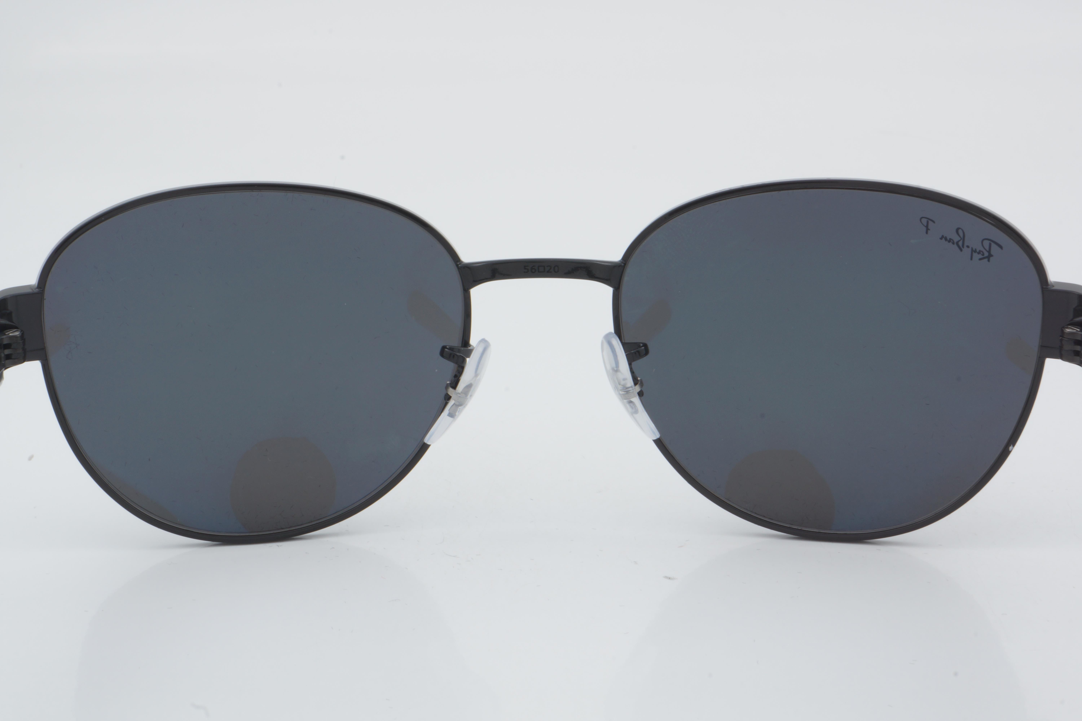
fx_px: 2254
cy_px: 360
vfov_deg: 18.2
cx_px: 541
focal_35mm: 75
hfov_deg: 27.0
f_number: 32
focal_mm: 50
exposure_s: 1/3
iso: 100
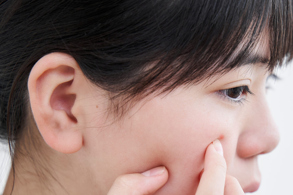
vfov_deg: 11.3
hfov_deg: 16.8
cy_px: 134
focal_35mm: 121
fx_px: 985
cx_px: 246
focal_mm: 70
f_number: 4
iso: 400
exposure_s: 1/100
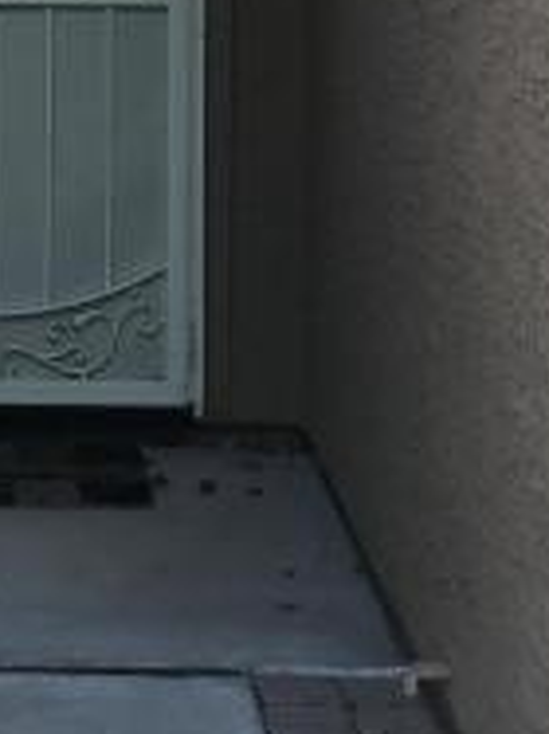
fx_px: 2519
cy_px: -181
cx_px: -82
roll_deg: +0.0
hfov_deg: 12.2
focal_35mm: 119
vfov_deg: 15.8
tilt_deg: +0.8
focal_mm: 4.15
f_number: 2.2
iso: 40
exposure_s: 1/120
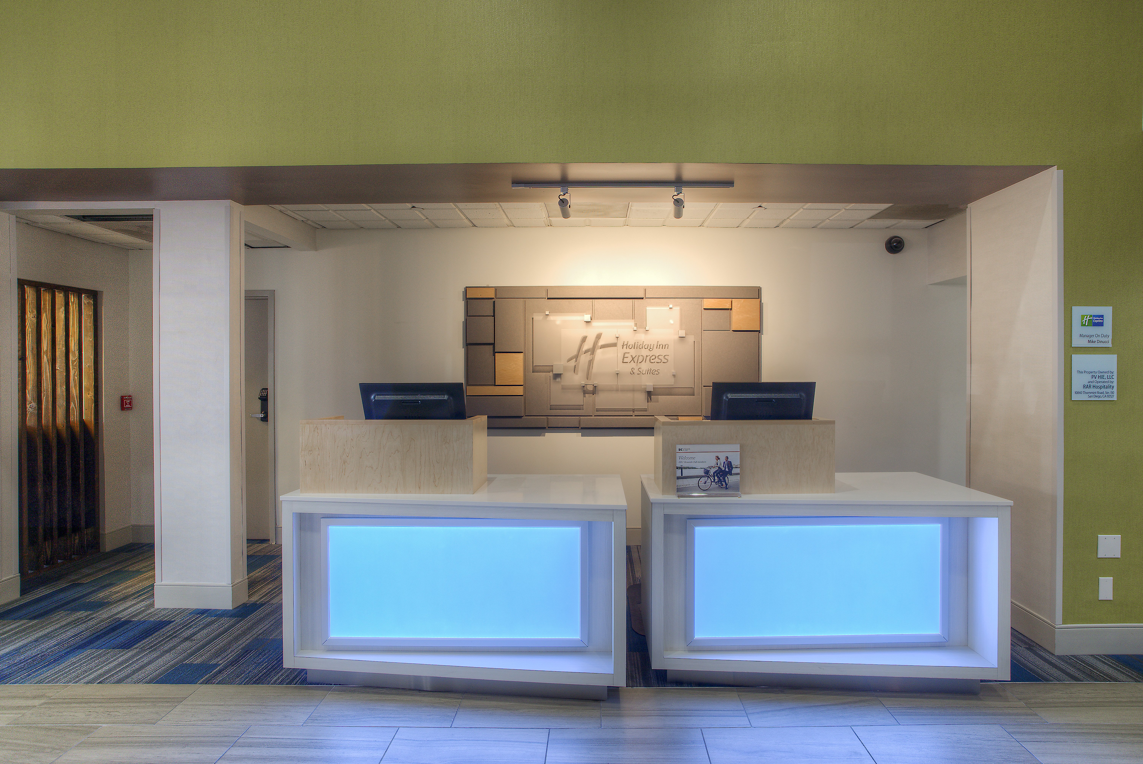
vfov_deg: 67.5
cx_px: 572
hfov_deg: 90.0
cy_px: 382
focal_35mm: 18
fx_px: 572
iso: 320
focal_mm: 18
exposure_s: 1/10
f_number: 7.1
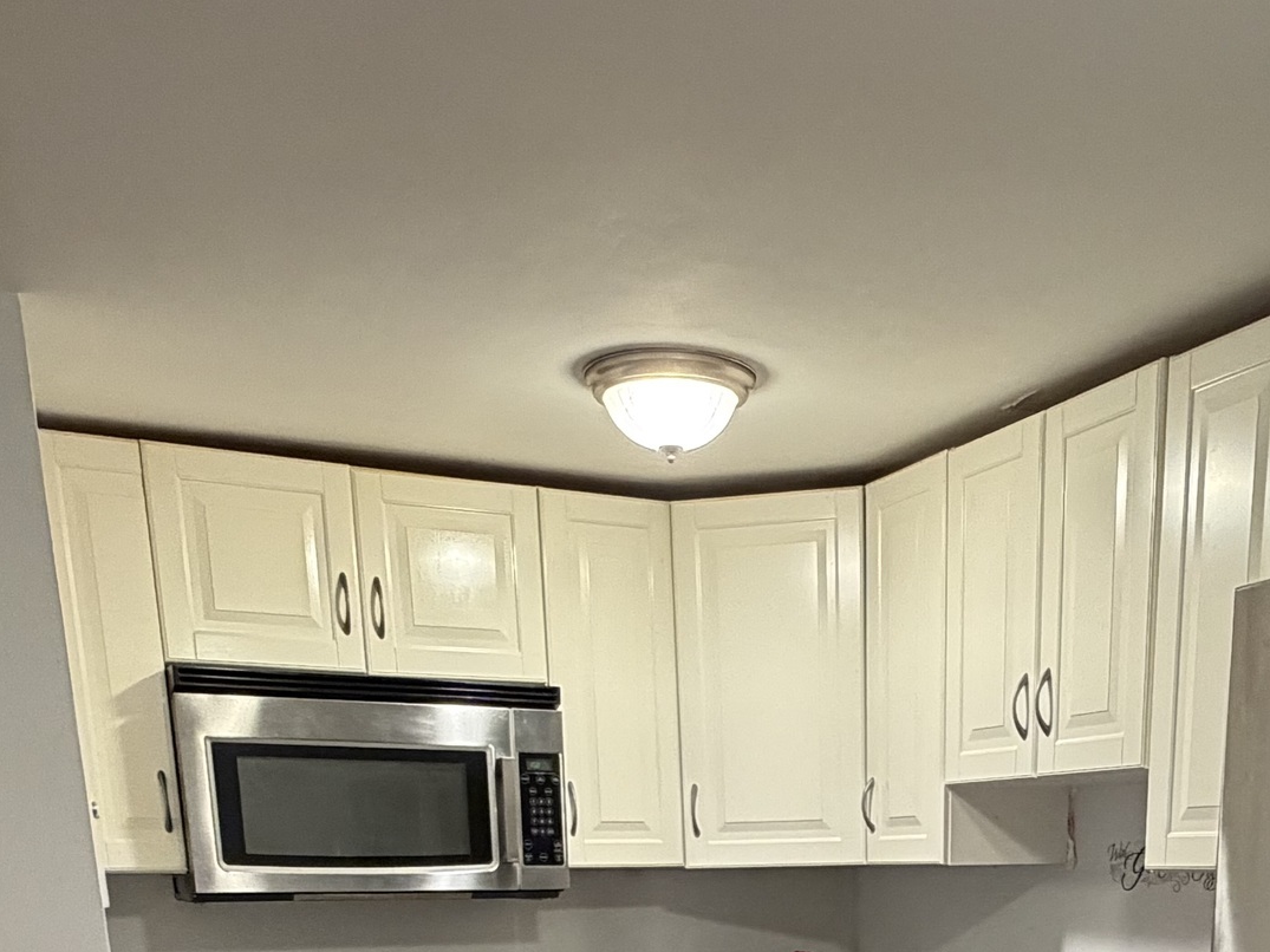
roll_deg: +1.4
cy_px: 1257
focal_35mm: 40
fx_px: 1467
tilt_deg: -16.2
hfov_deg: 46.3
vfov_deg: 28.9
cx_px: 818
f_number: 2.2
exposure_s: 1/60
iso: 500
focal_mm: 2.22
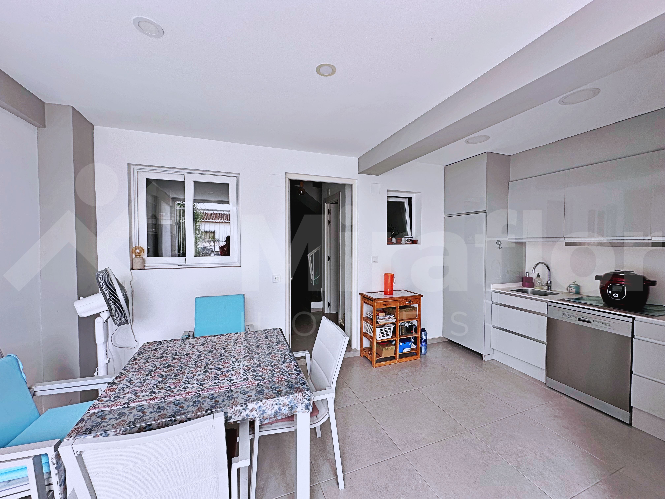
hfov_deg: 102.1
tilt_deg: -2.1
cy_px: 250
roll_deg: -0.6
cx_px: 332
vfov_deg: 85.7
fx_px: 269
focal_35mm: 14
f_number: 2.2
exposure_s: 1/119
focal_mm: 2.22
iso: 40
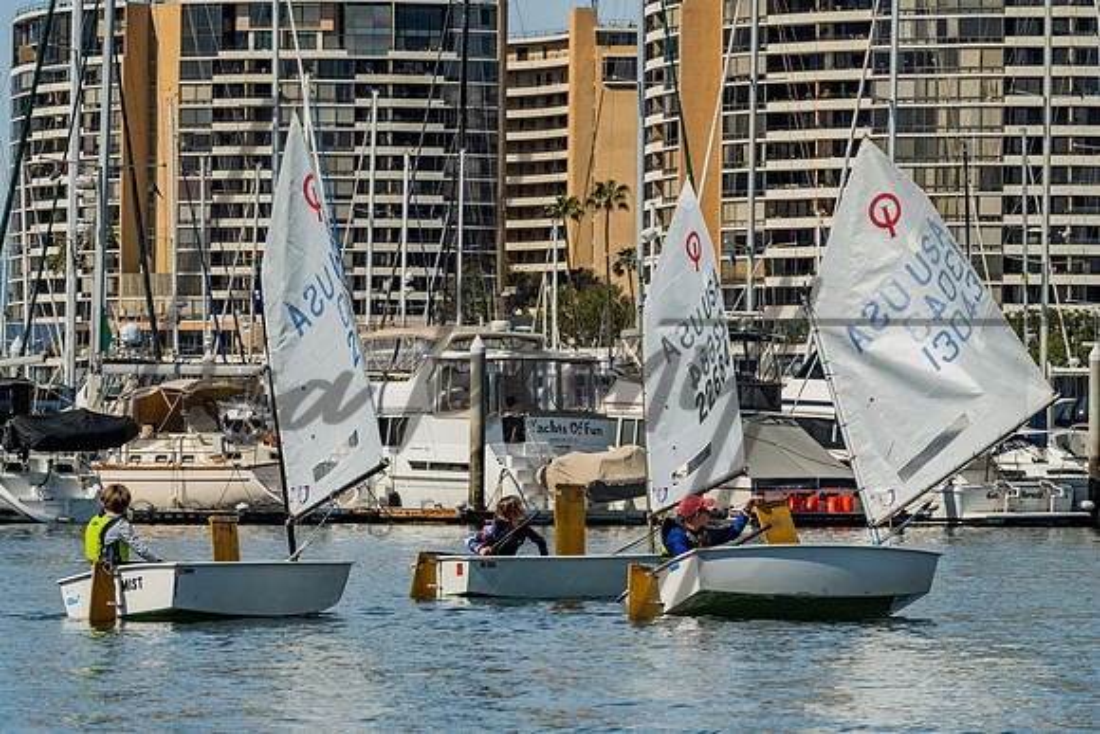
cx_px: 635
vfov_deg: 7.4
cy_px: 407
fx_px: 5652
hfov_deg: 11.1
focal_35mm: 185
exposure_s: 1/500
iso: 250
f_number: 10
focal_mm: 145
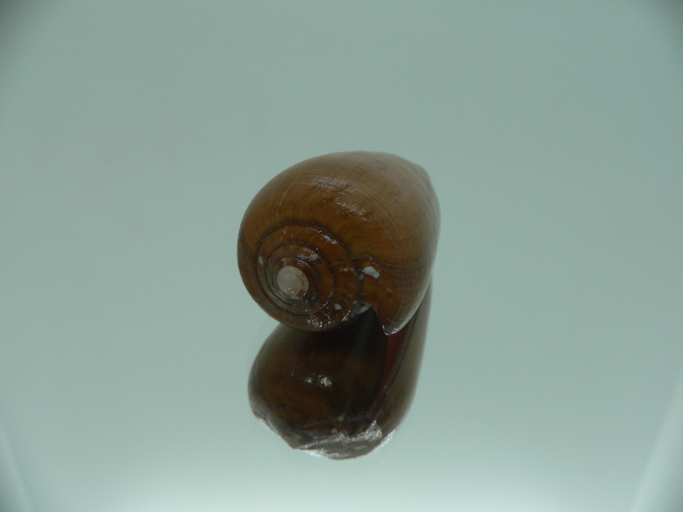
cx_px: 342
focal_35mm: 35
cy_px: 256
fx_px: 691
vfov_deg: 40.7
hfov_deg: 52.6
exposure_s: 1/60
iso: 80
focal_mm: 4.6
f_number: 2.8
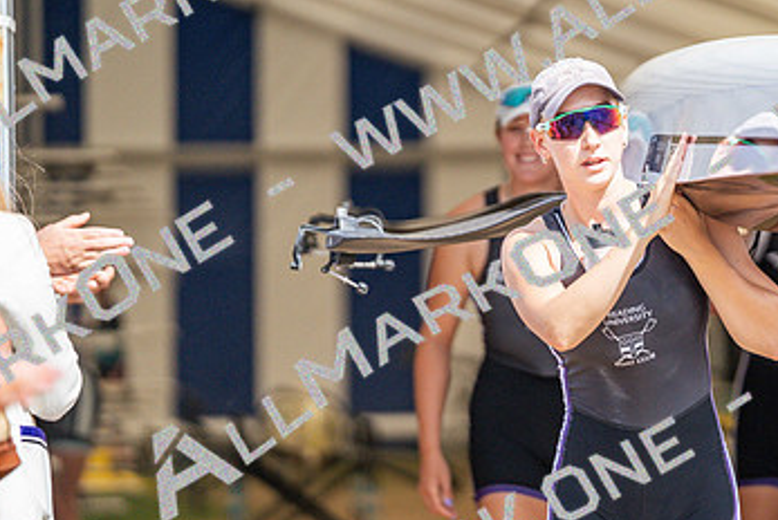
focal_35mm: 334
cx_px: 608
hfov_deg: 6.2
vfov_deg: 4.1
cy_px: 176
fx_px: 7224
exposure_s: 1/8000
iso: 500
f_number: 2.8
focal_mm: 200
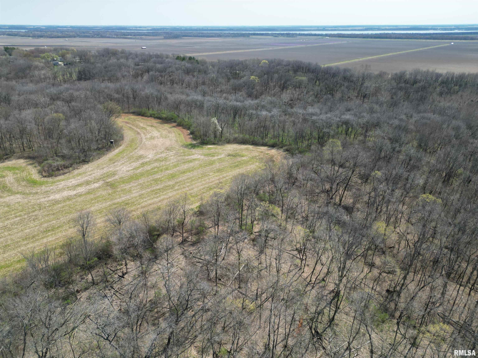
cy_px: 179
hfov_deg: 71.6
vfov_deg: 56.8
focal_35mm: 24
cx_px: 239
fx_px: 331
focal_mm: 6.72
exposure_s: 1/2500
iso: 140
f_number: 1.7
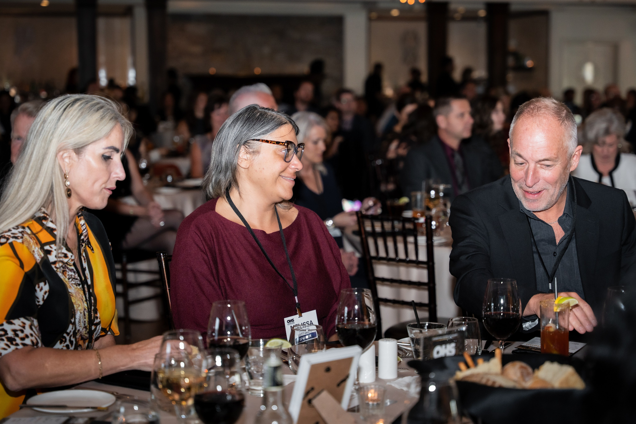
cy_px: 192
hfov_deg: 26.2
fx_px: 1365
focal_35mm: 77
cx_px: 340
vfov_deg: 17.7
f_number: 2.8
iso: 1250
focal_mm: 70
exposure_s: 1/200
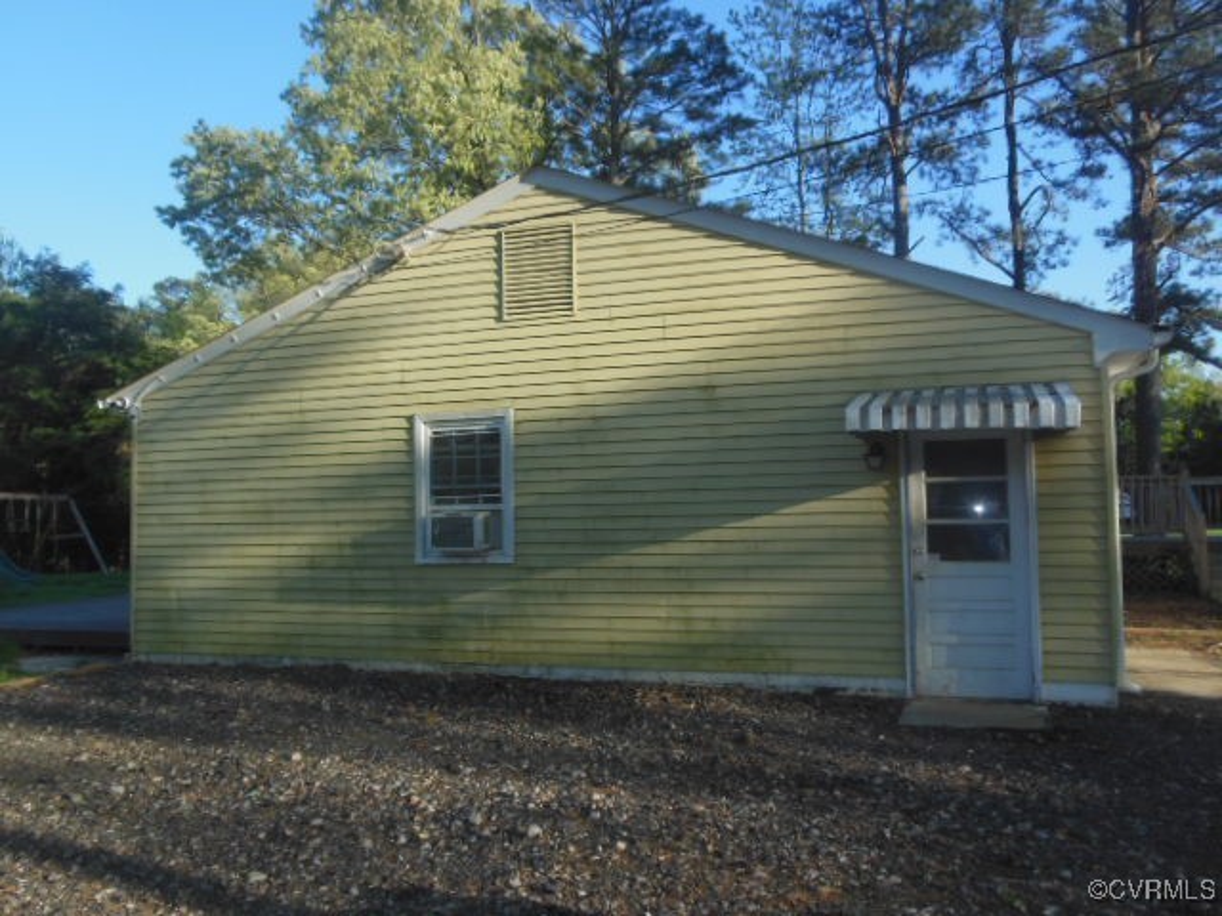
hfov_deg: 61.7
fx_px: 1024
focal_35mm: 29
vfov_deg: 48.2
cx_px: 611
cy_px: 458
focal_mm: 5.2
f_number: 3.3
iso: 125
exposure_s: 1/640
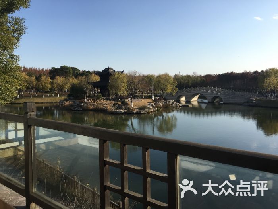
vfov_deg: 48.2
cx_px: 139
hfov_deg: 61.7
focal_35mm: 29
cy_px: 104
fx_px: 233
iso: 25
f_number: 2.2
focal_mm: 4.15
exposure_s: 1/1241
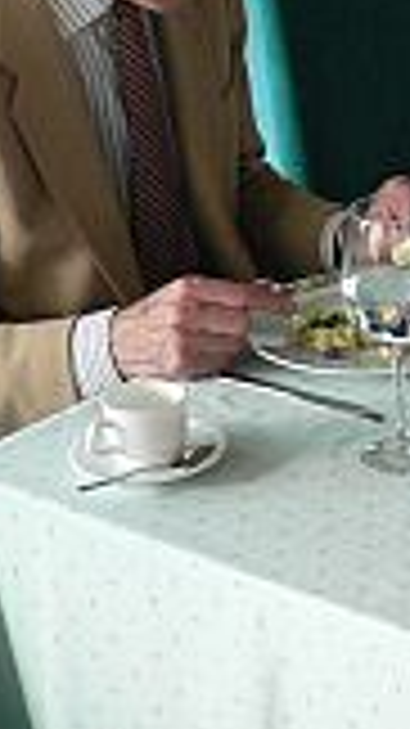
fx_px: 2476
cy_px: -32
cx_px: 852
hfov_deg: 8.9
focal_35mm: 128
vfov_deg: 16.4
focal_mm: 6
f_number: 3.6
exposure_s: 1/60
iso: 200
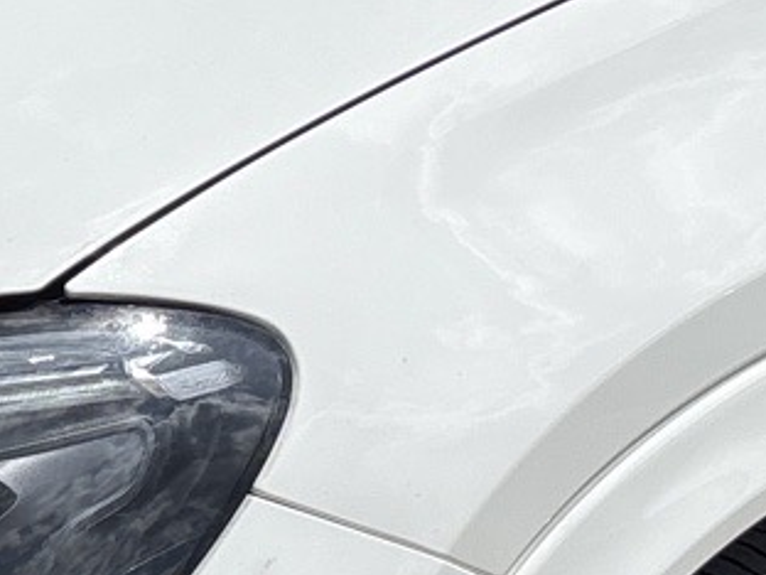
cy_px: 425
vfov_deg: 9.3
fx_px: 3541
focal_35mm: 160
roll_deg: +0.2
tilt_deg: -12.6
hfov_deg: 12.1
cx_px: -120
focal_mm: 5.96
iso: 50
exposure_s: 1/10989
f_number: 1.6
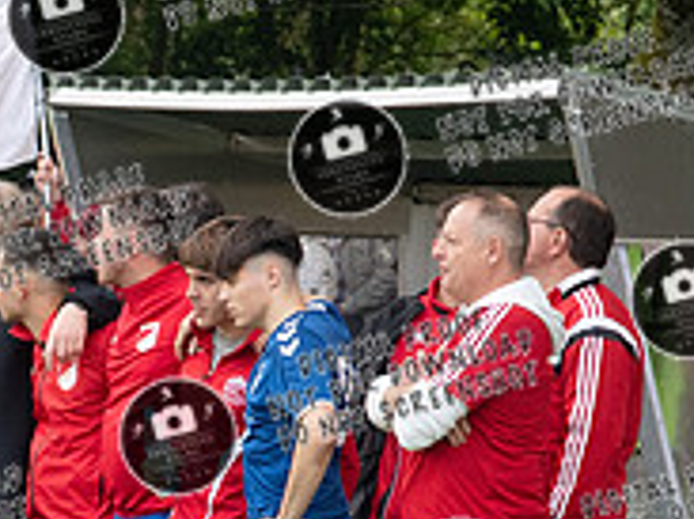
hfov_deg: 4.4
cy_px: 467
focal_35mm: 454
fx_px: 9096
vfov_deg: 3.3
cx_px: -89
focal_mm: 70
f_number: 4
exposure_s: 1/500
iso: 800
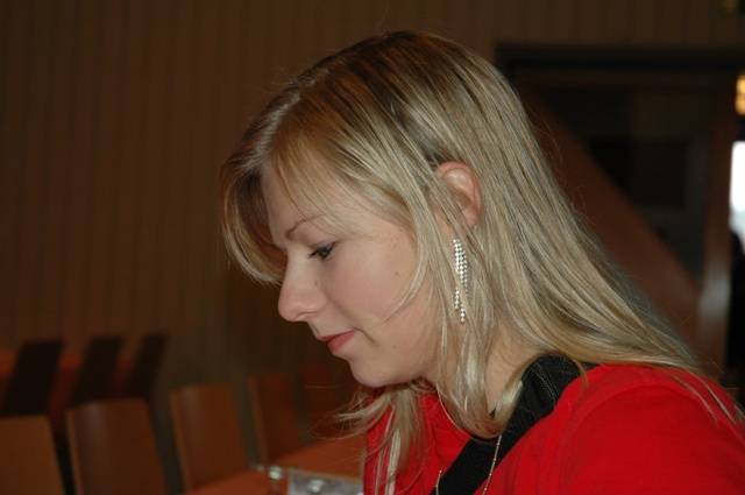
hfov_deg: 26.0
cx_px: 372
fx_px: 1612
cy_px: 248
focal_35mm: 78
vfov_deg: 17.4
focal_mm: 52
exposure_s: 1/60
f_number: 4.5
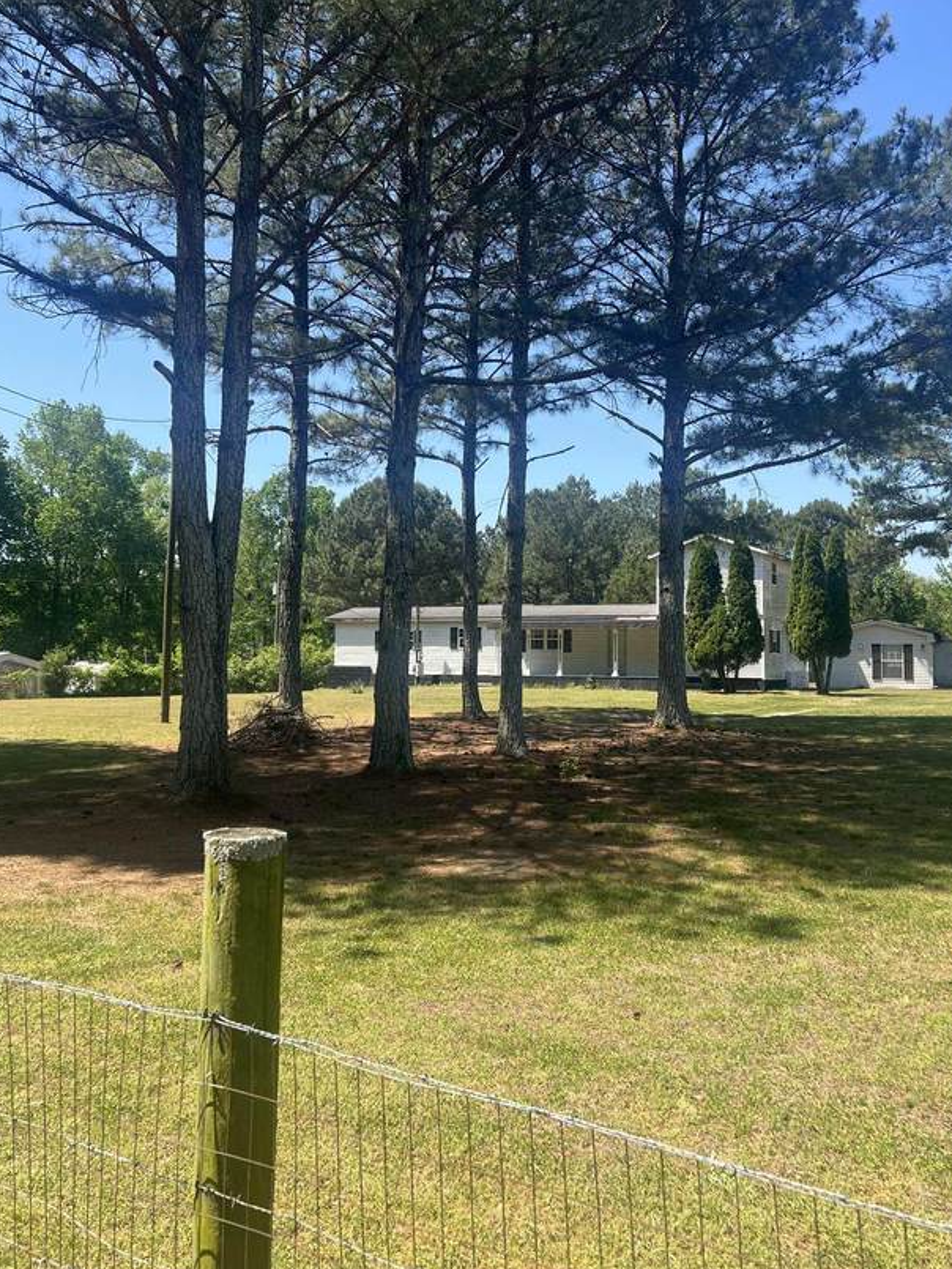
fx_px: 1136
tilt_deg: +4.1
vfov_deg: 58.2
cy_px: 577
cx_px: 534
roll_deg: -0.5
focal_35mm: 31
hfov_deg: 45.4
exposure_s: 1/1838
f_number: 1.5
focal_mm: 5.7
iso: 50
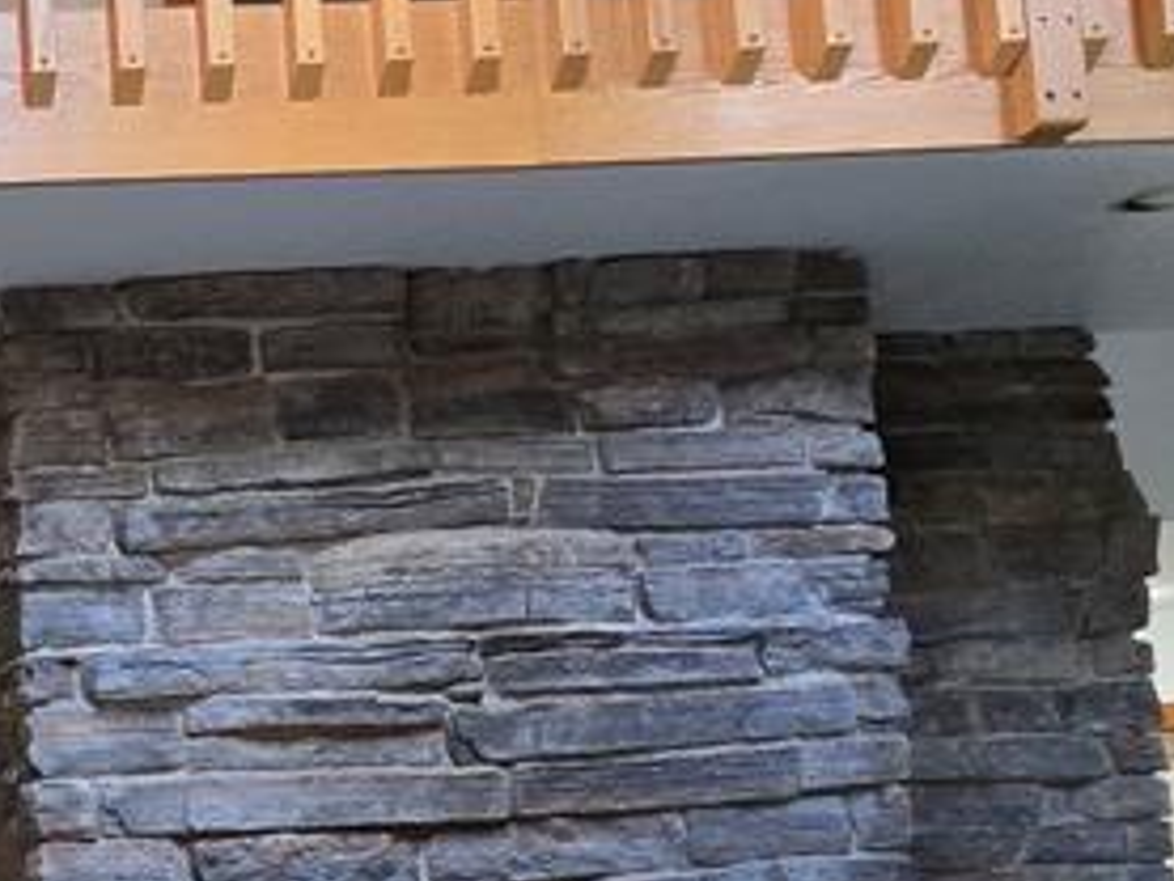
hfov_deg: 29.7
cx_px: -432
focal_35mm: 48
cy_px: 775
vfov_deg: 29.2
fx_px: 1629
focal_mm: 2.2
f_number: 2.2
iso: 320
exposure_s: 1/60
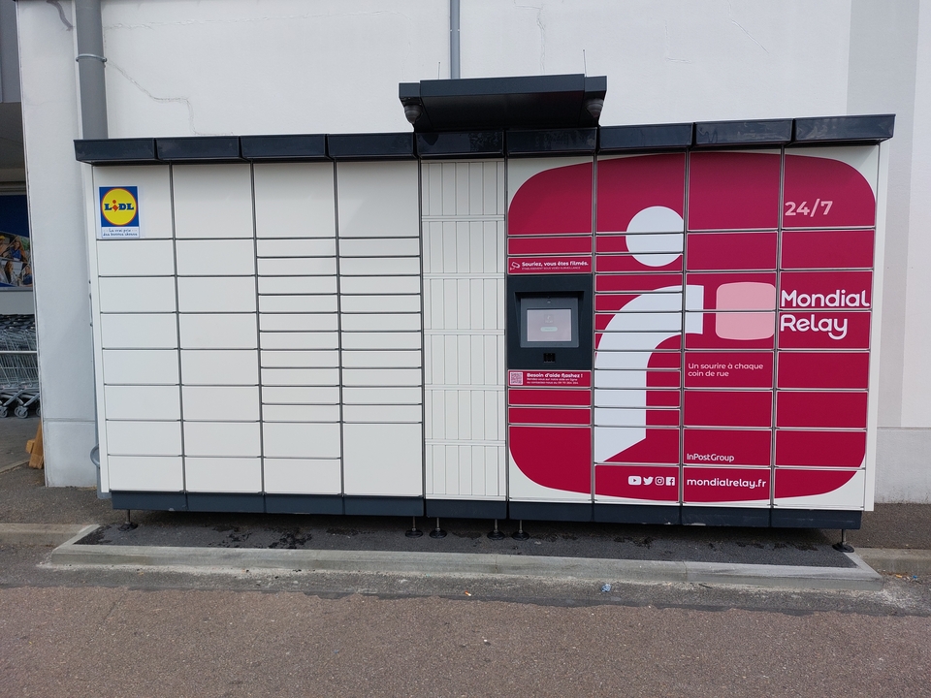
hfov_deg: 71.6
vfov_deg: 56.8
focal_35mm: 24
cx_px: 466
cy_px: 349
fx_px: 645
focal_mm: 5.23
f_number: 1.8
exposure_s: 1/609
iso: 25
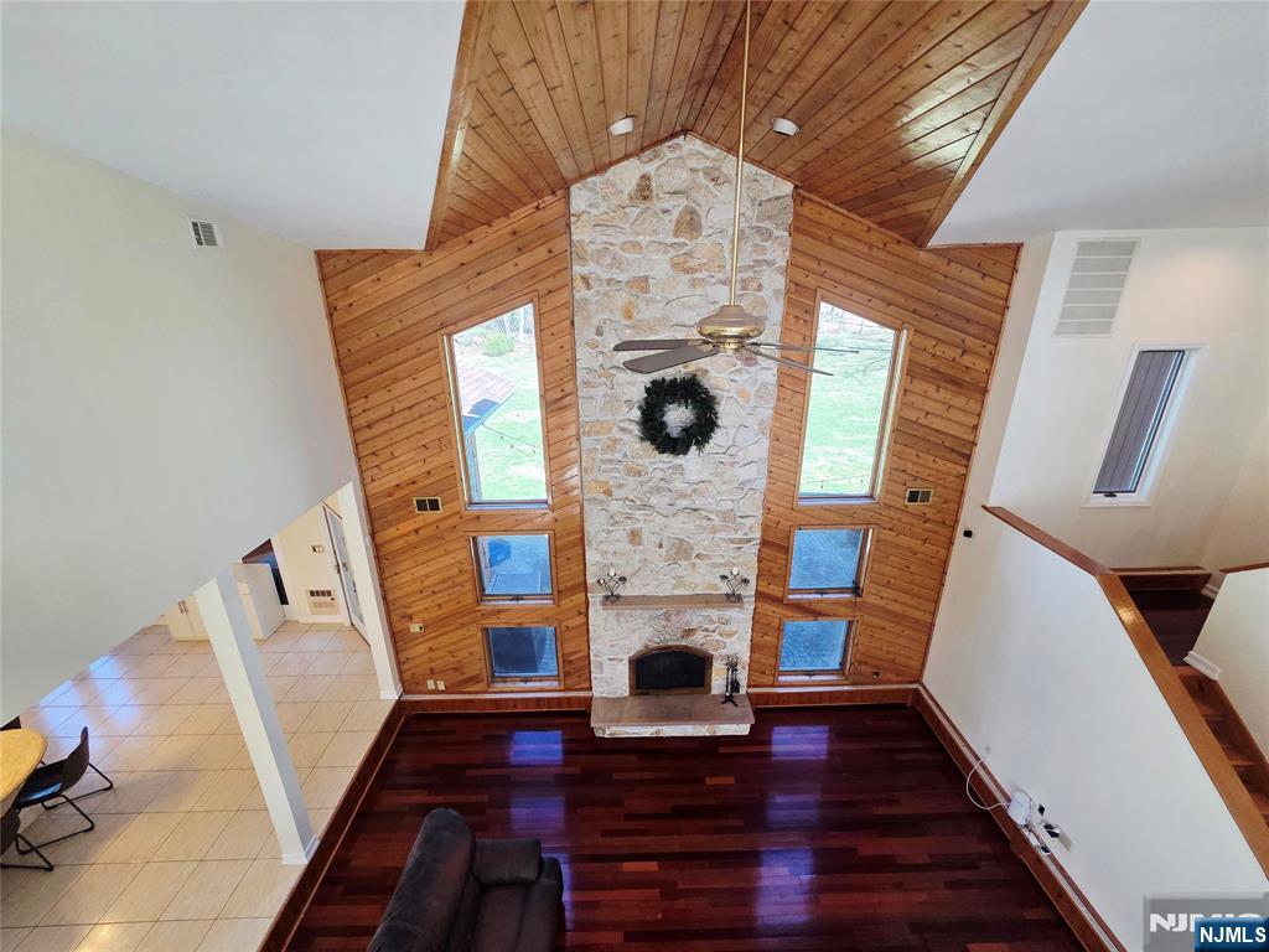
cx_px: 634
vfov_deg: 89.9
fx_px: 477
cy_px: 476
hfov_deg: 106.2
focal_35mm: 13
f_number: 2.2
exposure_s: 1/120
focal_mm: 2.2
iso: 200
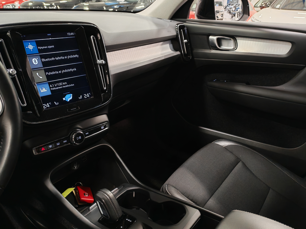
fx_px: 256
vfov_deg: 48.2
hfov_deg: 61.7
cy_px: 114
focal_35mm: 29
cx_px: 153
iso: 800
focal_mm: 6.12
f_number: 1.9
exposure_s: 1/50
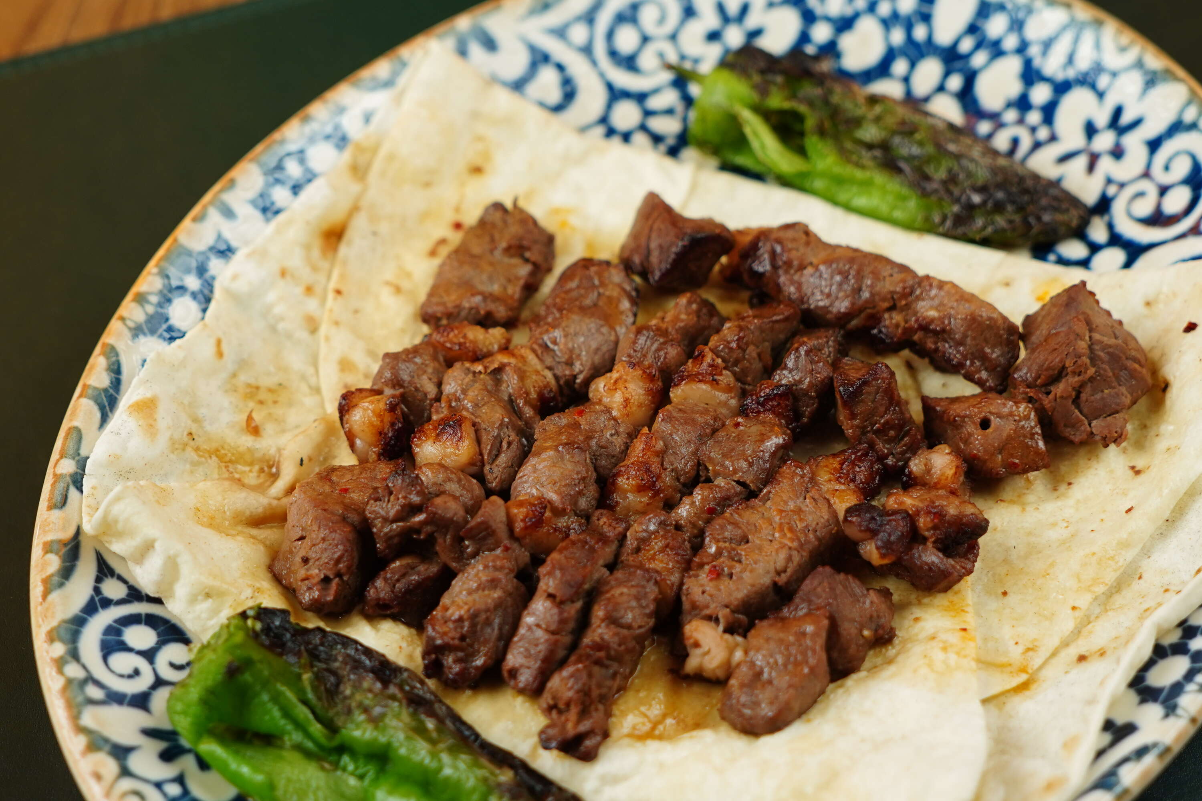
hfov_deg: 29.2
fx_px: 2304
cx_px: 601
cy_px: 400
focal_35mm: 69
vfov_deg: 19.7
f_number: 4
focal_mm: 46
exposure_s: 1/125
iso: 640
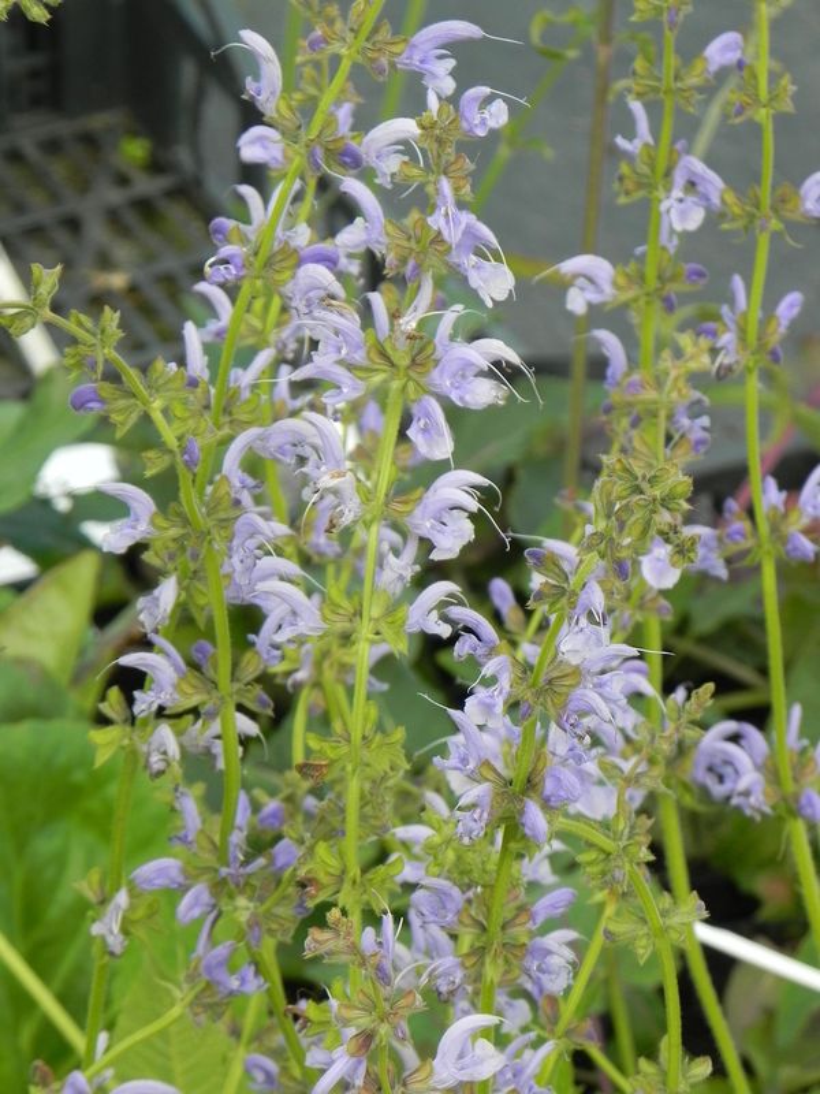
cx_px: 410
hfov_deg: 9.2
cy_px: 547
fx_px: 5117
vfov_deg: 12.2
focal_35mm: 162
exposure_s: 1/250
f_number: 5
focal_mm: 28.8
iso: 160
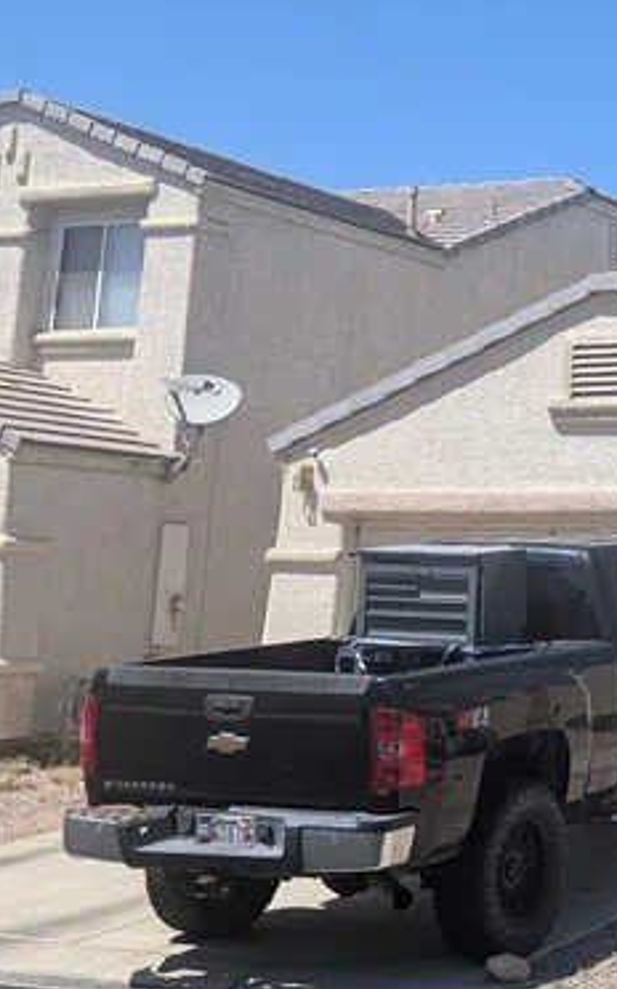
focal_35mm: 70
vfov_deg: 28.6
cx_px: 847
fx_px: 1886
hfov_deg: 17.2
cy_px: 161
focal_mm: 6.9
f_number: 1.68
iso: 20
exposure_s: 1/1052
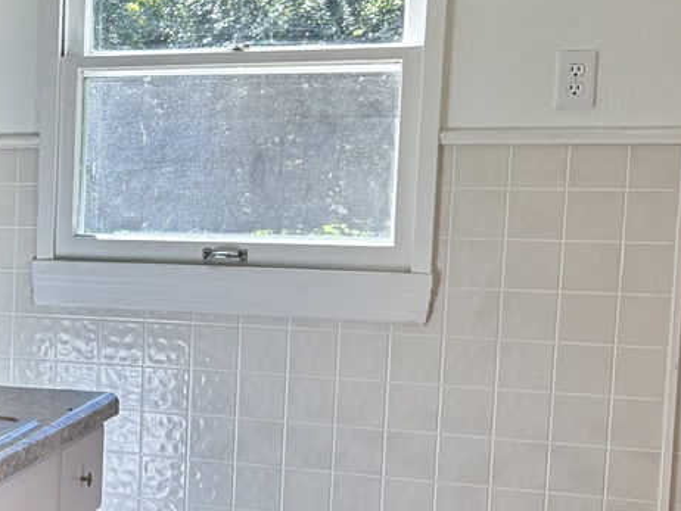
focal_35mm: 81
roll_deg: +0.1
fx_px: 1594
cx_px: -293
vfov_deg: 18.2
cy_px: 340
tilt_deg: -7.3
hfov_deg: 21.0
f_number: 1.6
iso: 40
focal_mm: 5.96
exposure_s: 1/213
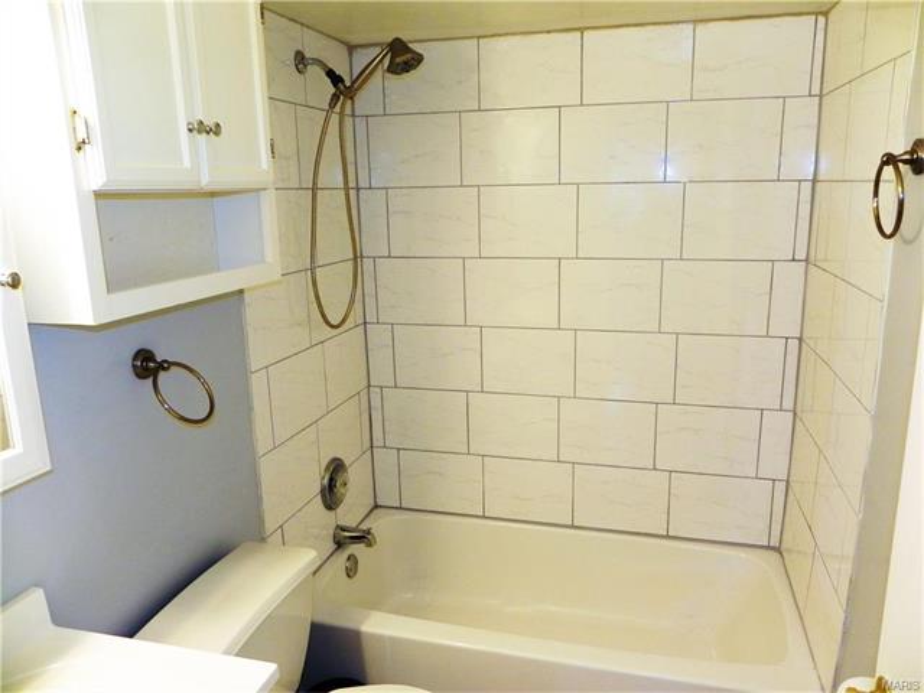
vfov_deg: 53.1
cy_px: 346
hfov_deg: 67.3
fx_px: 694
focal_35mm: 26
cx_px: 462
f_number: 2.8
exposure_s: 1/30
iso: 183
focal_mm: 4.6
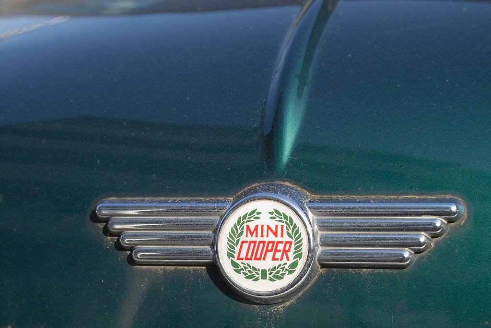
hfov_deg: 23.9
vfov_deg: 16.1
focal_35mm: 85
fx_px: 1159
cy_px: 164
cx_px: 246
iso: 100
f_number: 8
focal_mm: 50
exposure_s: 1/125
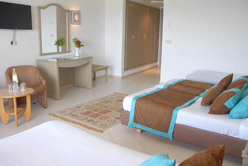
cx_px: 124
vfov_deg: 37.0
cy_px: 83
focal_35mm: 36
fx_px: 248
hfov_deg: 53.1
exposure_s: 1/20
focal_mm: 24
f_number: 4
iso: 200
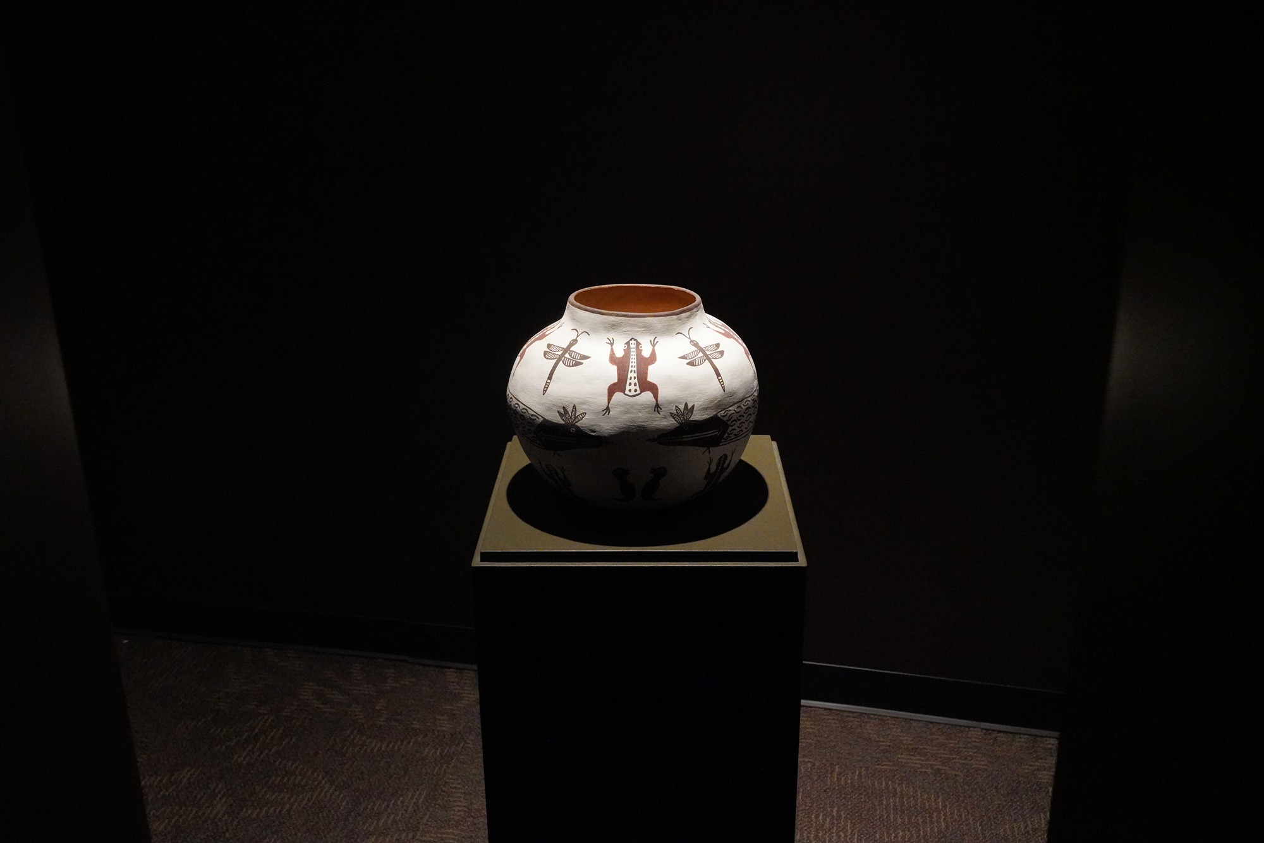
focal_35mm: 35
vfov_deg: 37.9
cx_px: 632
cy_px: 422
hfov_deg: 54.4
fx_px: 1229
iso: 16000
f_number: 9
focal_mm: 35
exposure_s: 1/100
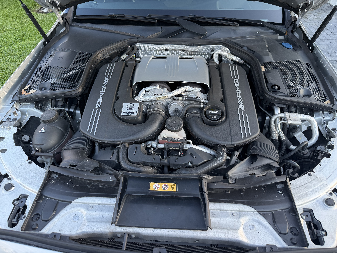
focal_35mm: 24
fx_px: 234
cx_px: 168
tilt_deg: -37.6
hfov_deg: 71.6
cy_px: 126
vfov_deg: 56.8
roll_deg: +1.0
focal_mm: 6.76
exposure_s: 1/169
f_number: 1.78
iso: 160
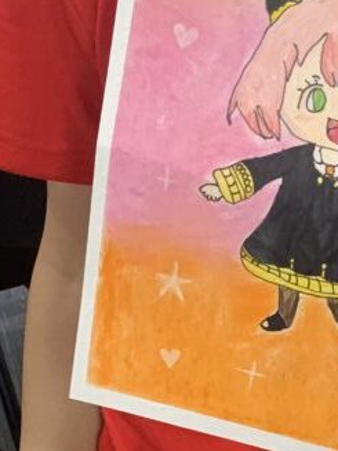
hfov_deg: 9.3
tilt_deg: -33.2
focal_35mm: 159
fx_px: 2071
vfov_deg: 12.3
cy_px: 23
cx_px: 350
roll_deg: +1.9
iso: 125
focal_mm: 6
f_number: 2.4
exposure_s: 1/69
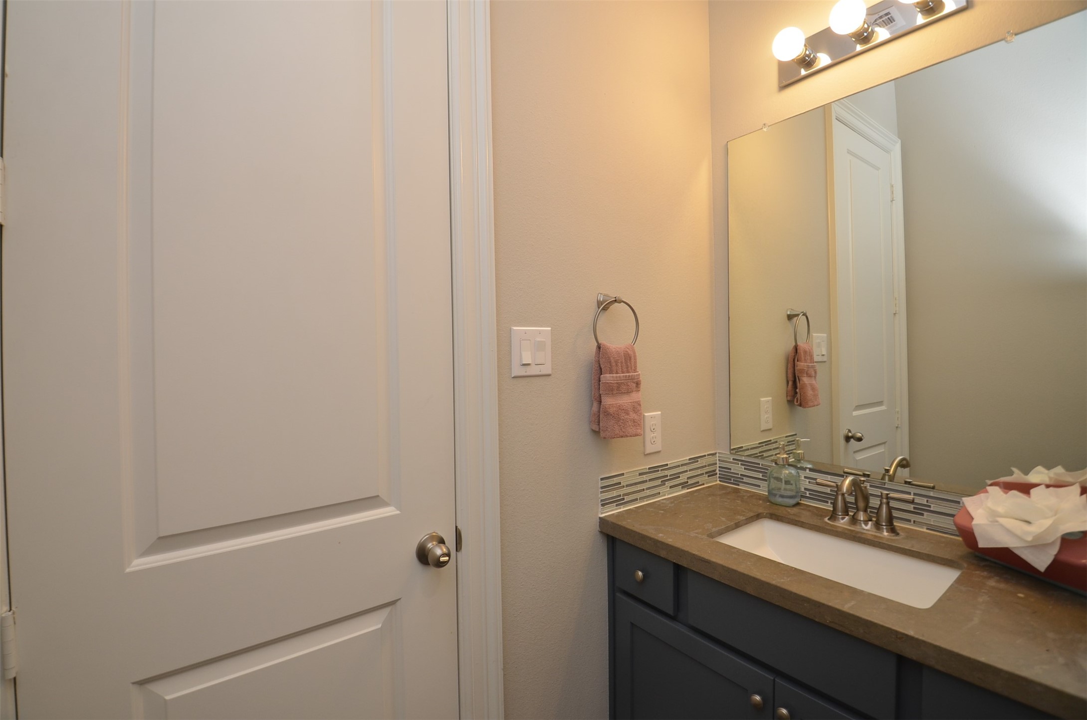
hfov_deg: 100.5
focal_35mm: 15
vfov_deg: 77.1
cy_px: 360
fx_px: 452
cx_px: 544
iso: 320
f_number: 5.6
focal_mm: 10
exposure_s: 1/60
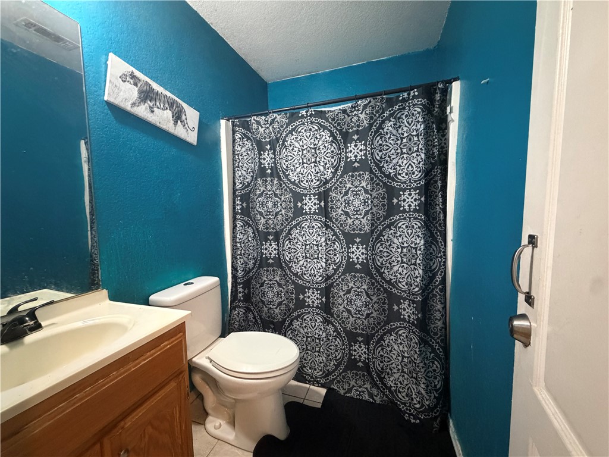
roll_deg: +1.3
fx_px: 246
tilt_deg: -4.9
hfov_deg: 102.1
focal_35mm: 14
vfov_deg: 85.7
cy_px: 228
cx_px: 304
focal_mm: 2.22
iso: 1000
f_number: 2.2
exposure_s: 1/40
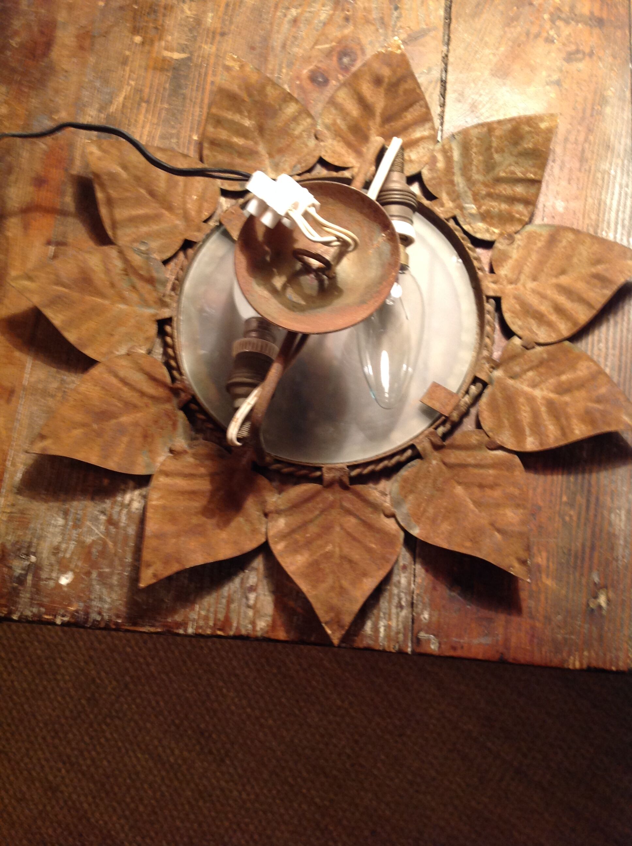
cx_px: 316
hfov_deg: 40.6
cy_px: 423
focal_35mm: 35
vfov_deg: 52.7
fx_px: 854
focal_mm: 4.28
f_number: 2.4
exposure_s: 1/15
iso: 100
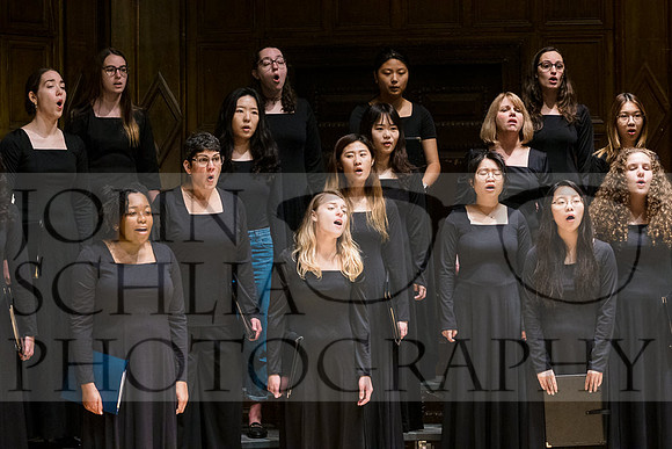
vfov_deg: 13.0
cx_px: 336
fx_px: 1960
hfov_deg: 19.5
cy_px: 224
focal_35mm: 105
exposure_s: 1/250
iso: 1600
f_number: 5
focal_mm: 70
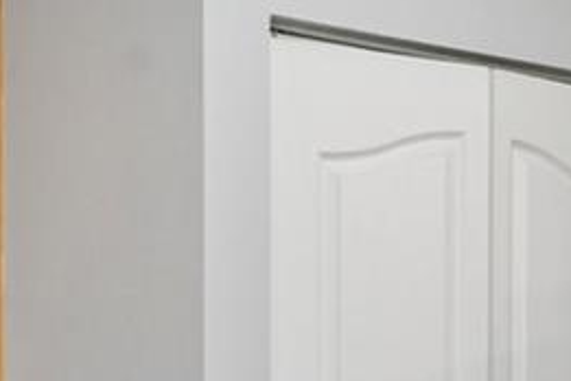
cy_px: 449
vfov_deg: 13.6
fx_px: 1554
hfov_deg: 19.3
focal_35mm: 98
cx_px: 733
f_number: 8
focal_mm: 16
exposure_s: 1/6
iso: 400
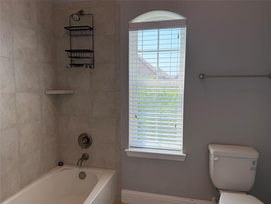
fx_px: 188
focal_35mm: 24
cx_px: 136
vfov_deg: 56.8
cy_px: 102
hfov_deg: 71.6
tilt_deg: -5.5
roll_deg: +0.6
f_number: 1.78
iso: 100
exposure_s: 1/535
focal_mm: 6.76
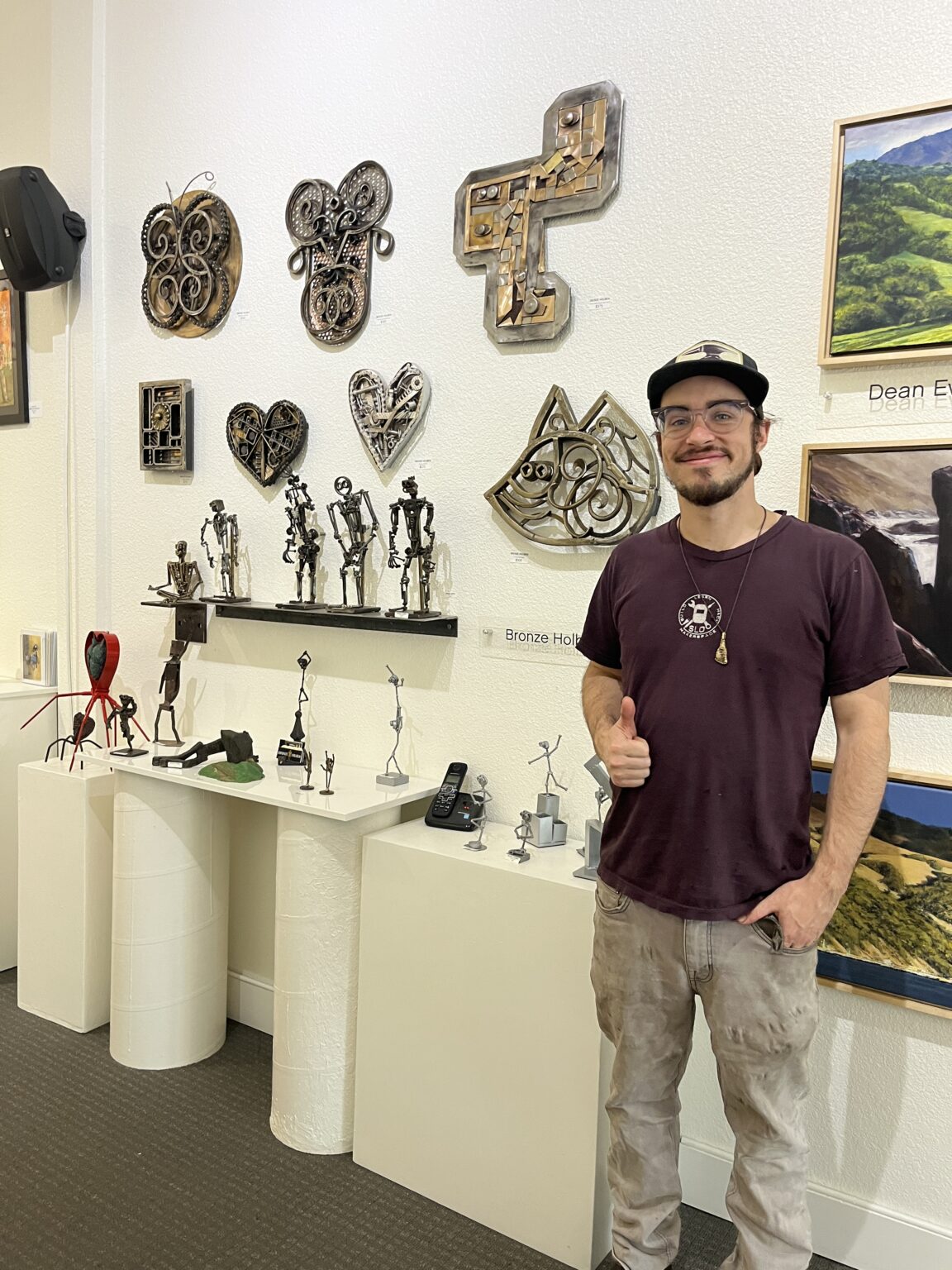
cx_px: 476
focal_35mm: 26
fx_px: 953
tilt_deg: -5.6
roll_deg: -1.7
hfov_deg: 53.1
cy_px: 635
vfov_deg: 67.3
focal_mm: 5.1
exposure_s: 1/60
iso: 125
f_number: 1.6
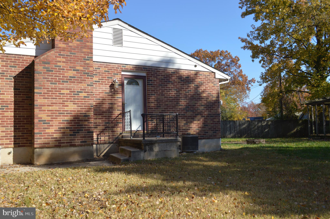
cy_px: 110
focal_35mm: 33
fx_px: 302
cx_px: 165
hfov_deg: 57.3
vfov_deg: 39.9
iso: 100
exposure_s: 1/200
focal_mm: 22
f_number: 8
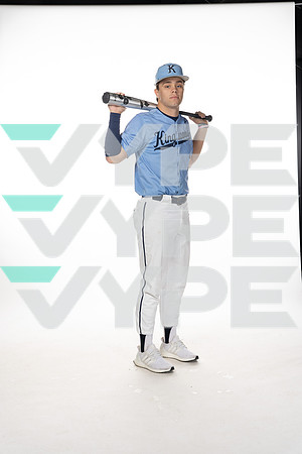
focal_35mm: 50
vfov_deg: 39.6
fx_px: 629
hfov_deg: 27.0
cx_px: 151
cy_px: 227
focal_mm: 50
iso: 400
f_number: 6.3
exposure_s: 1/250
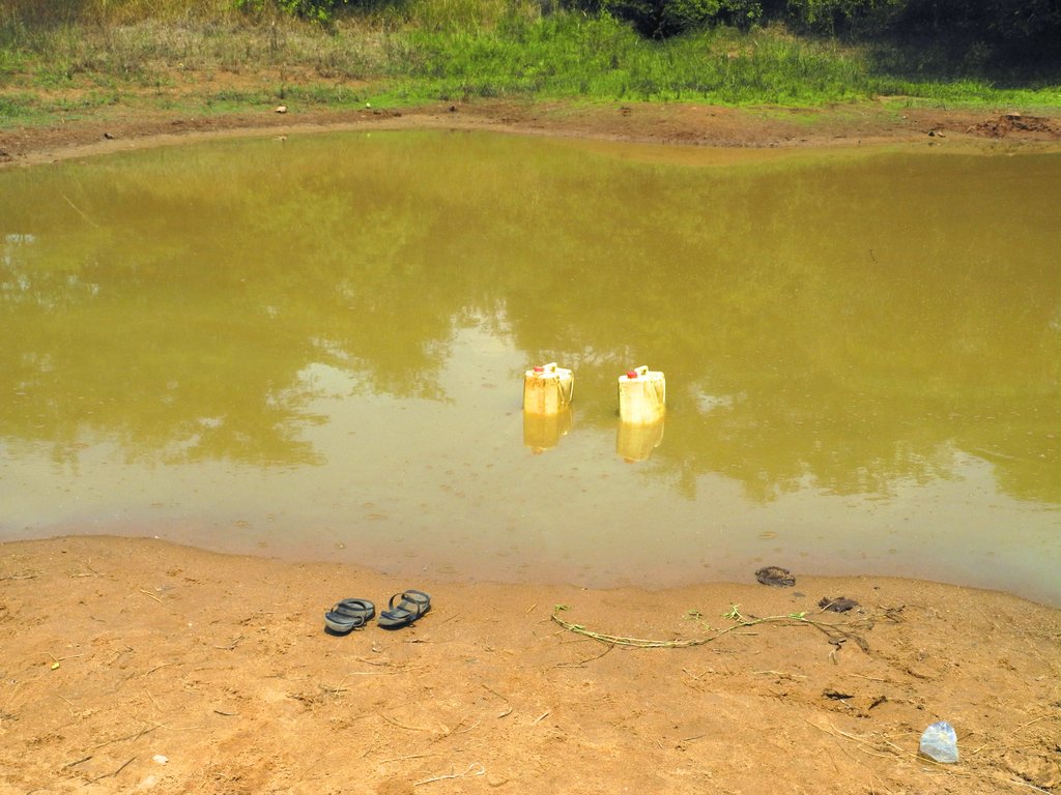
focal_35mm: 45
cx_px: 530
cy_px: 398
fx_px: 1379
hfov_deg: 42.1
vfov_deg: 32.2
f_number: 5.6
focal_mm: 9.7
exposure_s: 1/1000
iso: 100
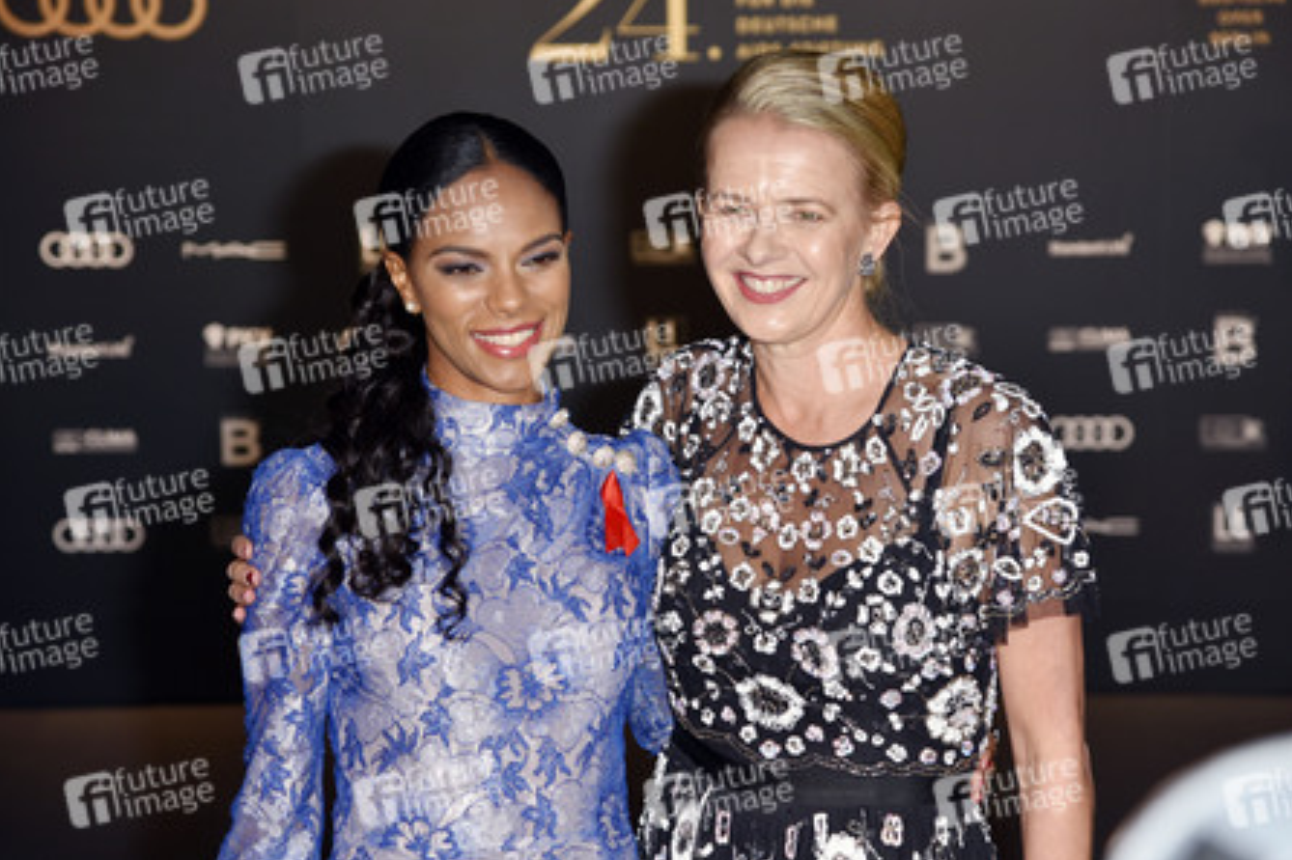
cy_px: 431
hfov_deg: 21.9
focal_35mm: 93
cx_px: 642
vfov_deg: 14.7
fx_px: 3336
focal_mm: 92
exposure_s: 1/200
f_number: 5
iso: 320
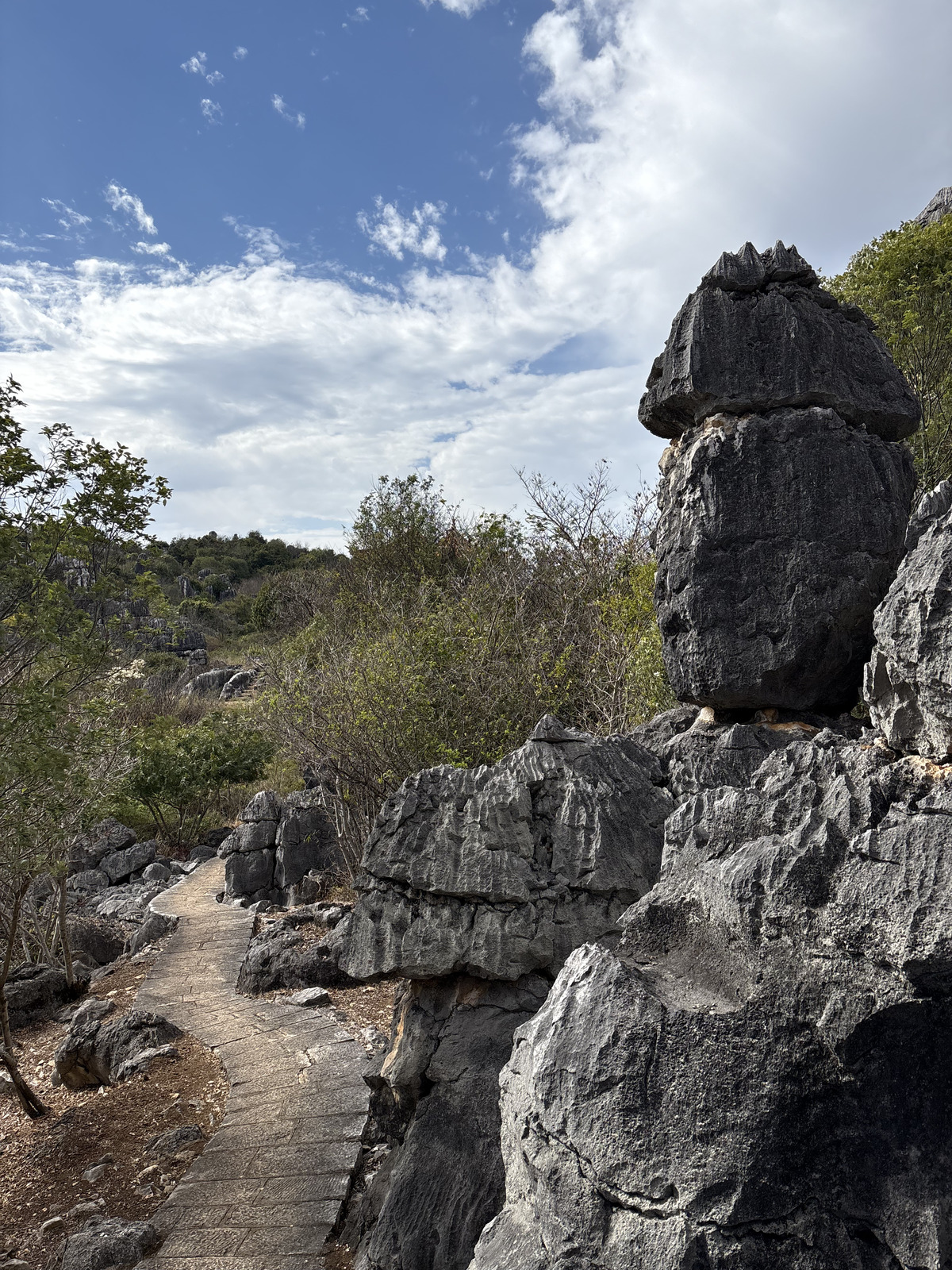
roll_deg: +1.0
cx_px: 476
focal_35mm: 26
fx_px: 953
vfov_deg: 67.3
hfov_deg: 53.1
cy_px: 635
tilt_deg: -1.0
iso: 50
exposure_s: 1/4329
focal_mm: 5.96
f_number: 1.6
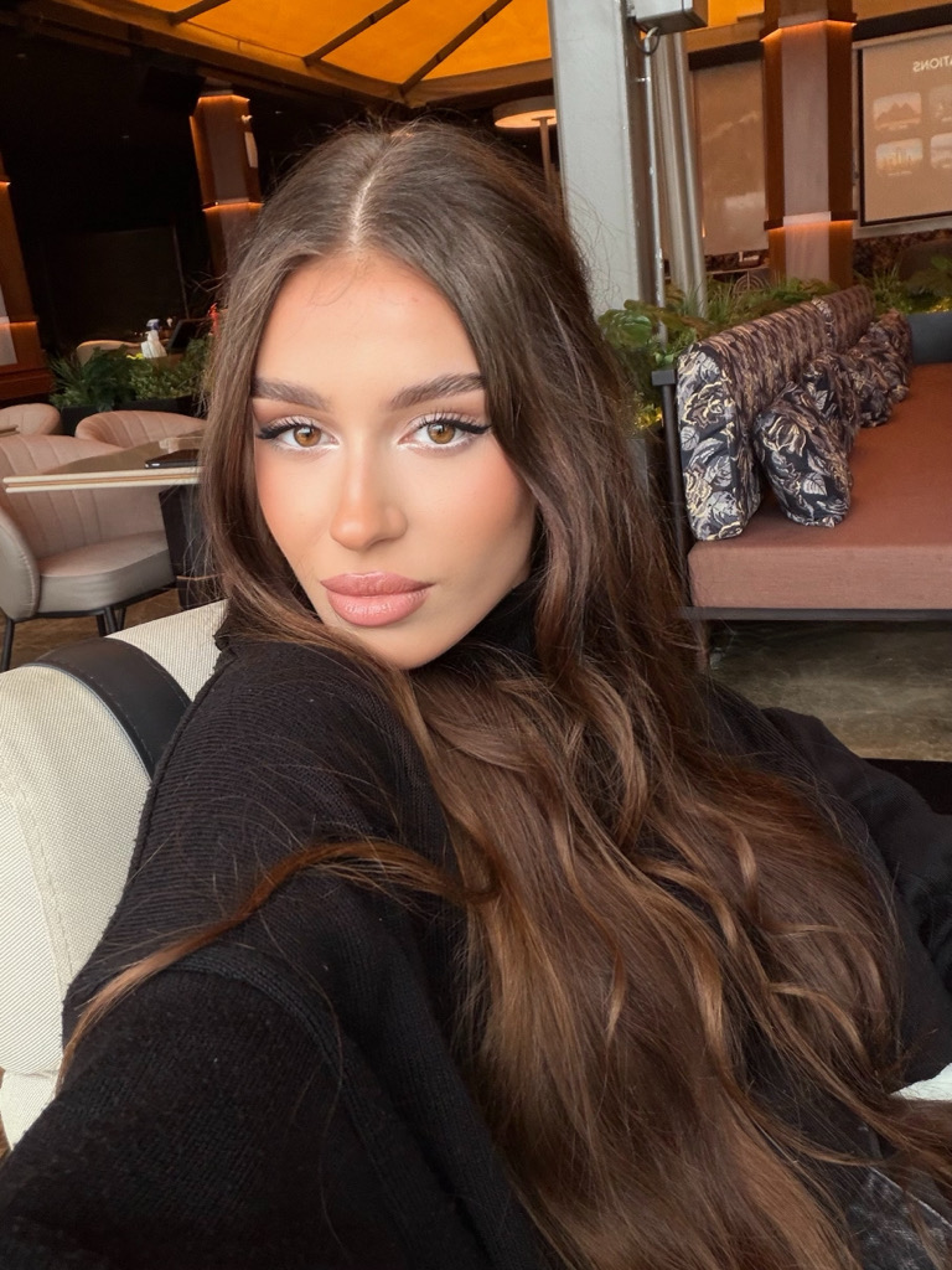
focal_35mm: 30
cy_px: 635
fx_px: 1100
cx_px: 476
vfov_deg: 60.0
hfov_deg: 46.8
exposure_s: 1/96
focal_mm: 2.71
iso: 80
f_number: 1.9
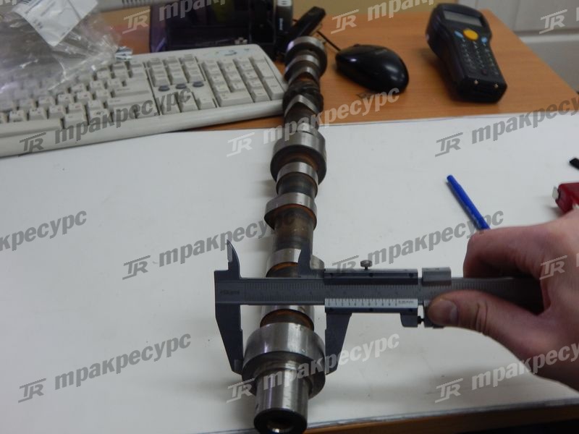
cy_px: 217
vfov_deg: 37.7
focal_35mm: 38
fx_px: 636
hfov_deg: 49.0
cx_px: 290
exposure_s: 1/30
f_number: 3.4
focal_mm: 6.8
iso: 250
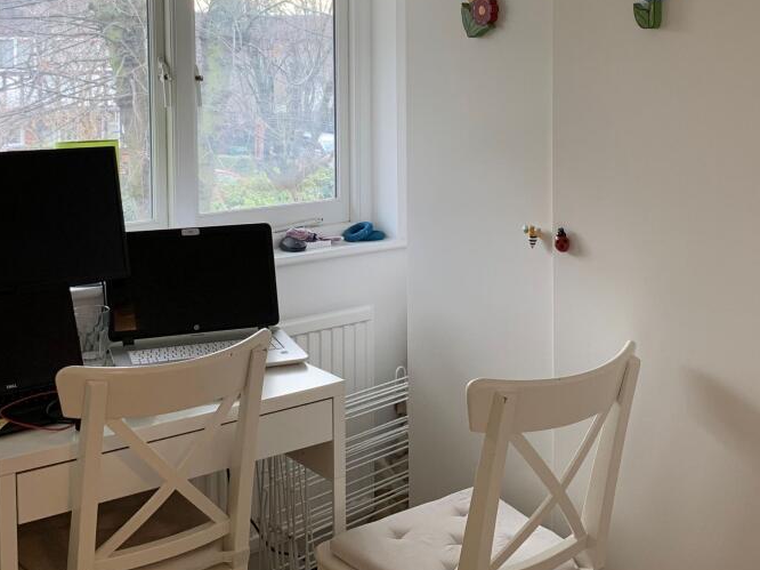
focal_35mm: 40
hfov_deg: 46.6
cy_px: 167
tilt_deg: -3.6
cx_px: 451
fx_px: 878
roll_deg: -0.3
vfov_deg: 35.4
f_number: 1.8
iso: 100
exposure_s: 1/77
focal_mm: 4.25
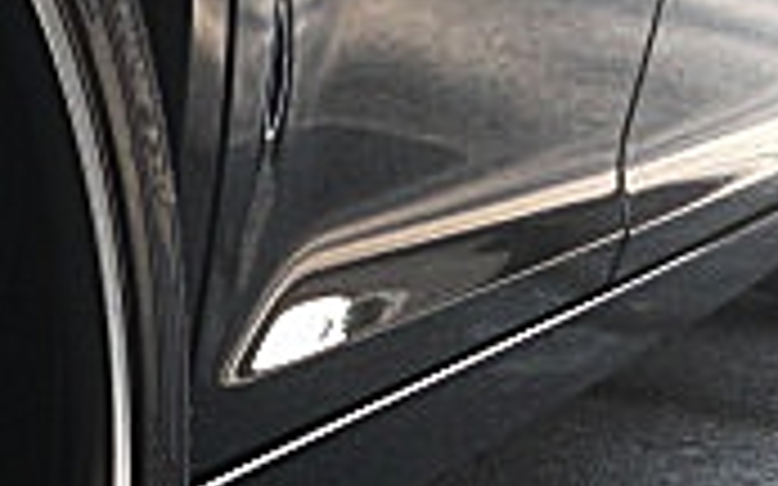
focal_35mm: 141
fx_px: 2989
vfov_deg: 9.1
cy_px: 675
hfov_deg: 14.3
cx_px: -180
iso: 100
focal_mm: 6.3
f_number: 2.8
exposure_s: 1/100
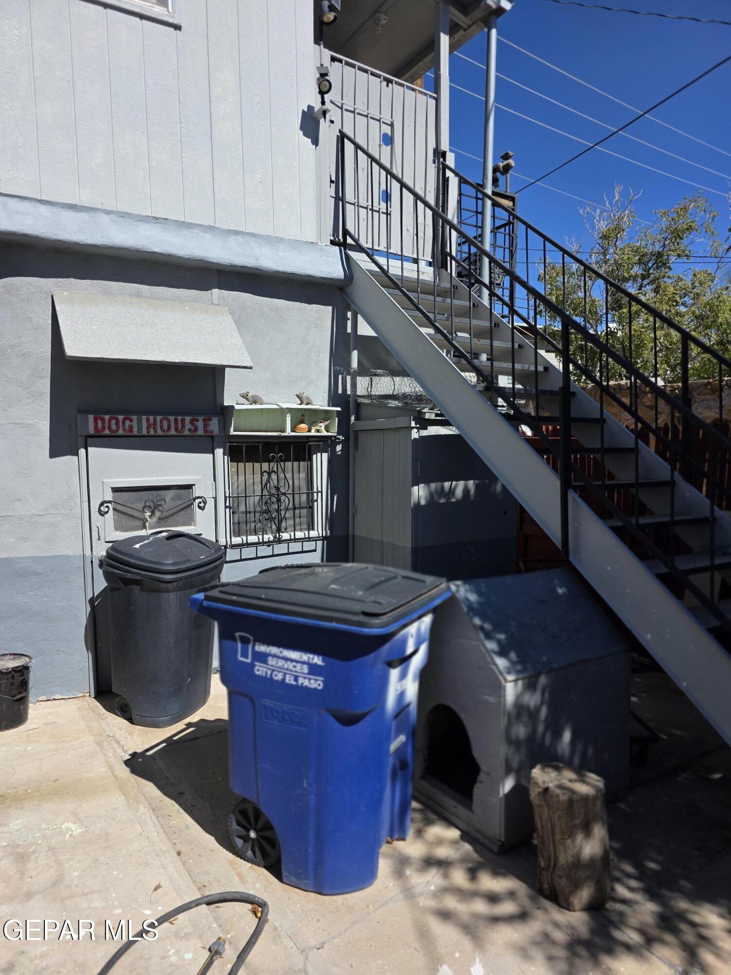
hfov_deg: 58.9
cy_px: 488
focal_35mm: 23
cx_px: 366
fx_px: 648
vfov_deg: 73.9
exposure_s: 1/6809
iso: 80
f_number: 1.7
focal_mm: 6.3
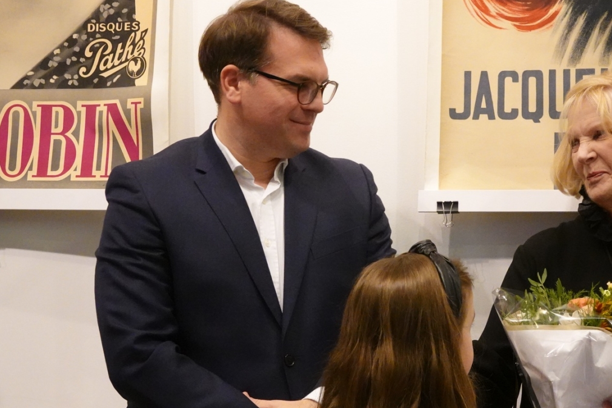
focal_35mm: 98
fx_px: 1666
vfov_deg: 14.0
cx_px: 404
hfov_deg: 20.8
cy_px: 219
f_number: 4
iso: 3200
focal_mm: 24.35
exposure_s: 1/80
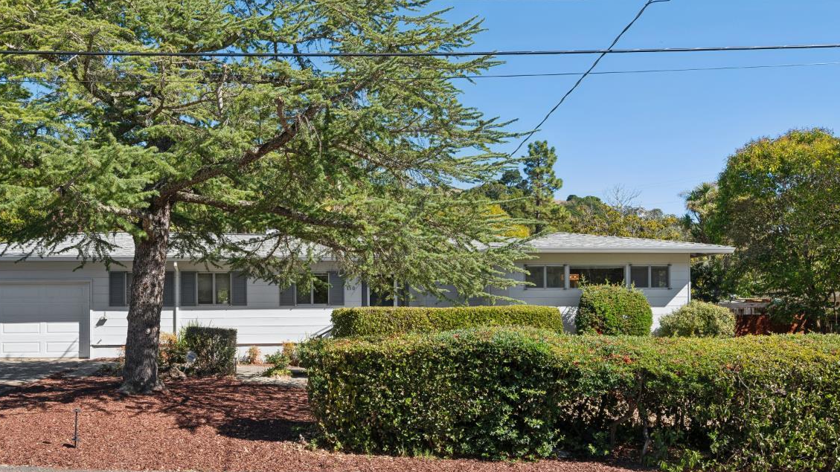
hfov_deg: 60.1
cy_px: 263
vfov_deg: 36.6
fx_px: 713
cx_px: 309
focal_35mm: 32
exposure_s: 1/200
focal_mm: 23
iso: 320
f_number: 11
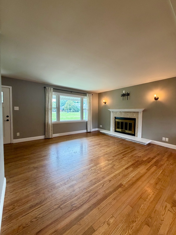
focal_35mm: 14
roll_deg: +1.2
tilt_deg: -3.5
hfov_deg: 85.7
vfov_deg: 102.1
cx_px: 88
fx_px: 95
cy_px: 118
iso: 160
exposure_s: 1/60
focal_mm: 2.22
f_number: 2.2
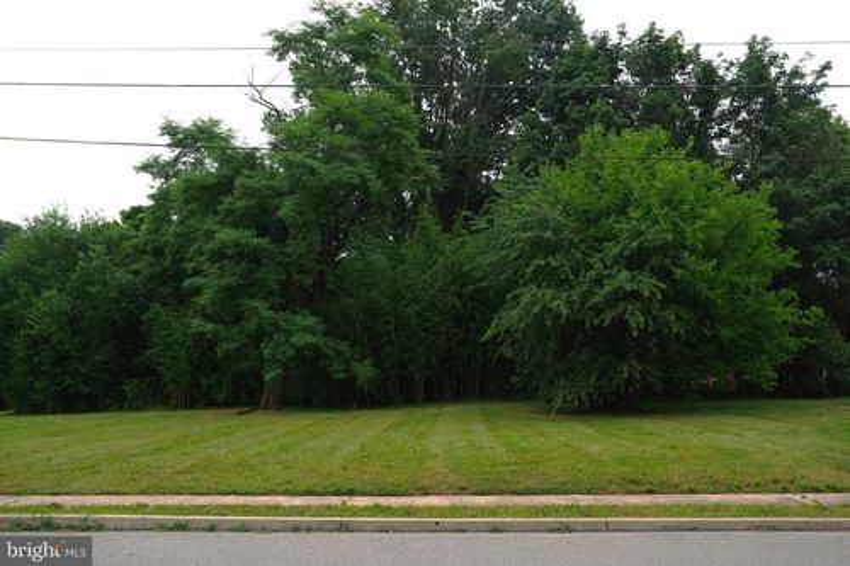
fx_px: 755
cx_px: 425
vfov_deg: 41.1
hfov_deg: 58.7
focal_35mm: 32
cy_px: 283
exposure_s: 1/480
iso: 160
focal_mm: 21.5
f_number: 5.6
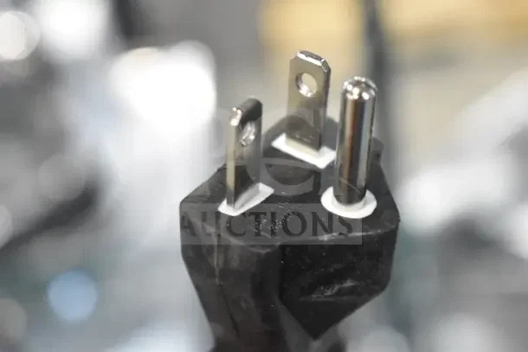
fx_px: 1210
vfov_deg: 16.6
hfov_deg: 24.6
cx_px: 264
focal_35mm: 82
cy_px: 176
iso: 6400
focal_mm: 55
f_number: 7.1
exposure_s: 1/200
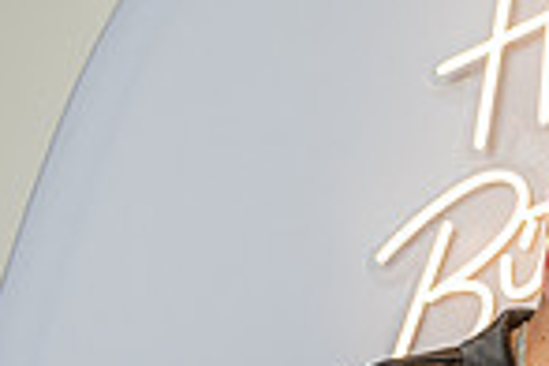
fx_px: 3599
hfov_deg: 8.5
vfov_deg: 5.7
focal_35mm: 236
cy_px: 659
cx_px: 878
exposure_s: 1/160
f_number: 4
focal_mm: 60
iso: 200
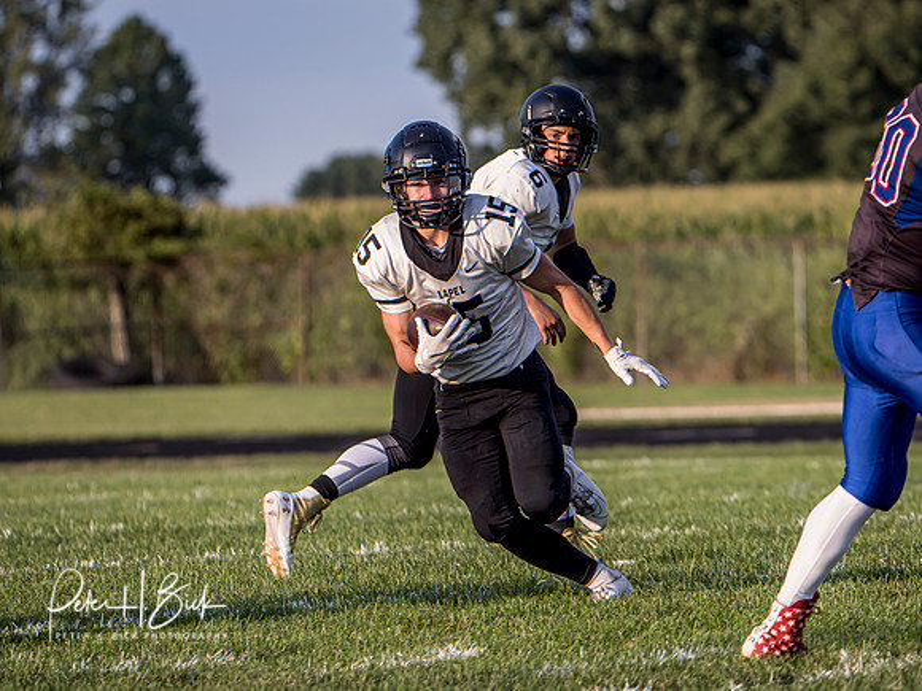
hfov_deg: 4.9
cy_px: 346
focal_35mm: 401
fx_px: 10681
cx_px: 461
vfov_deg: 3.7
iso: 400
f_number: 4
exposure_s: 1/1600
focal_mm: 200
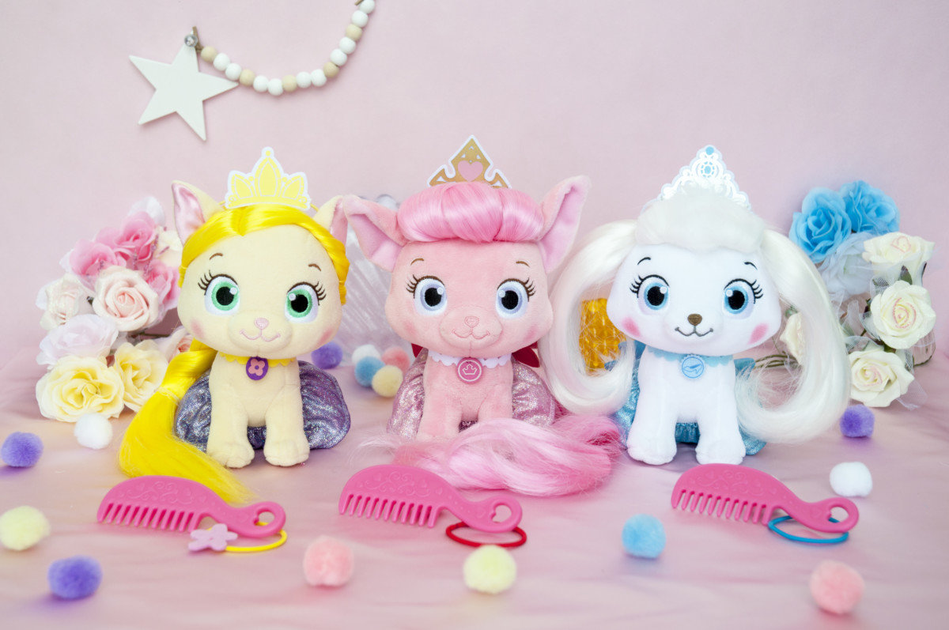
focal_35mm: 57
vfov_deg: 23.7
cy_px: 315
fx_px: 1501
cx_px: 474
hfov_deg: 35.1
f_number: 6.3
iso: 200
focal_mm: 38
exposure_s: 1/125
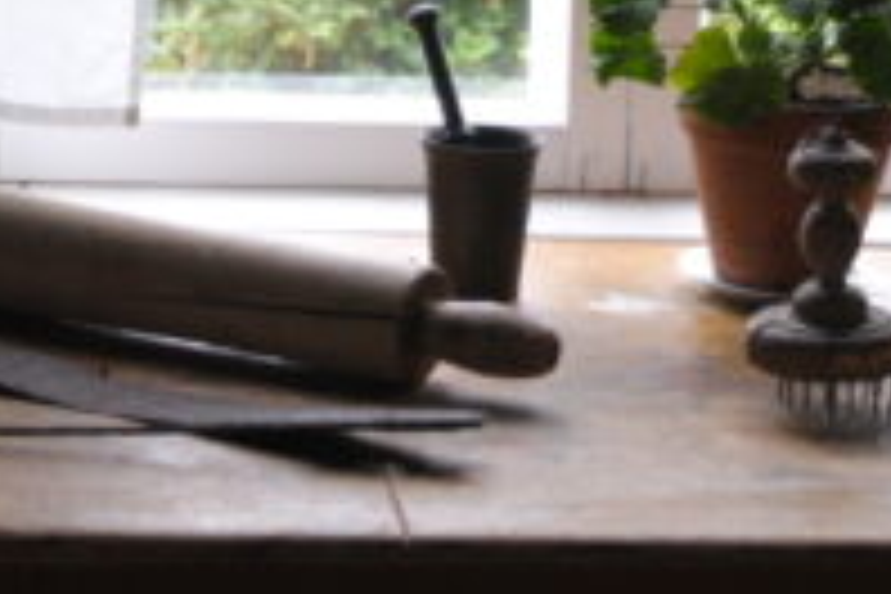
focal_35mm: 151
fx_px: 3737
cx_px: 605
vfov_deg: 9.1
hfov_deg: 13.6
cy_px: 94
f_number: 4.2
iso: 200
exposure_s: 1/30
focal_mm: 30
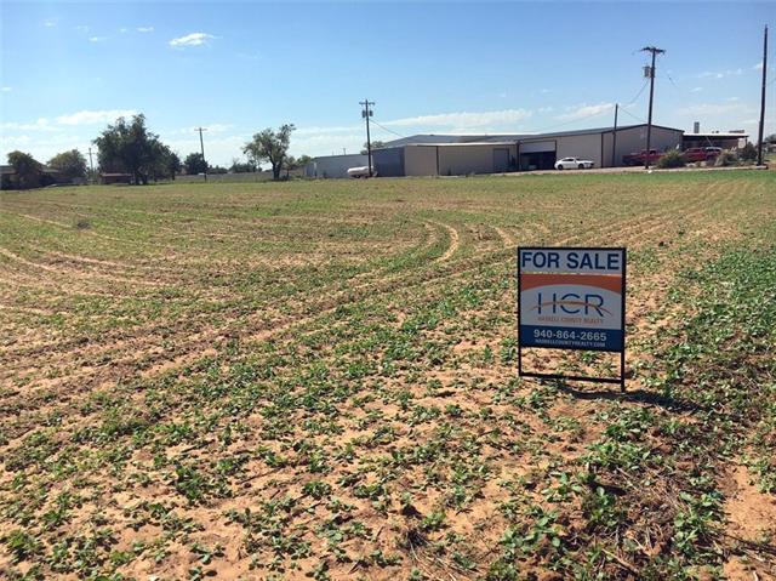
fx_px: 650
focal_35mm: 29
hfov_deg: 61.7
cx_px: 388
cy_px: 290
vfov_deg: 48.2
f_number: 2.2
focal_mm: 4.15
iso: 25
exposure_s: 1/2747
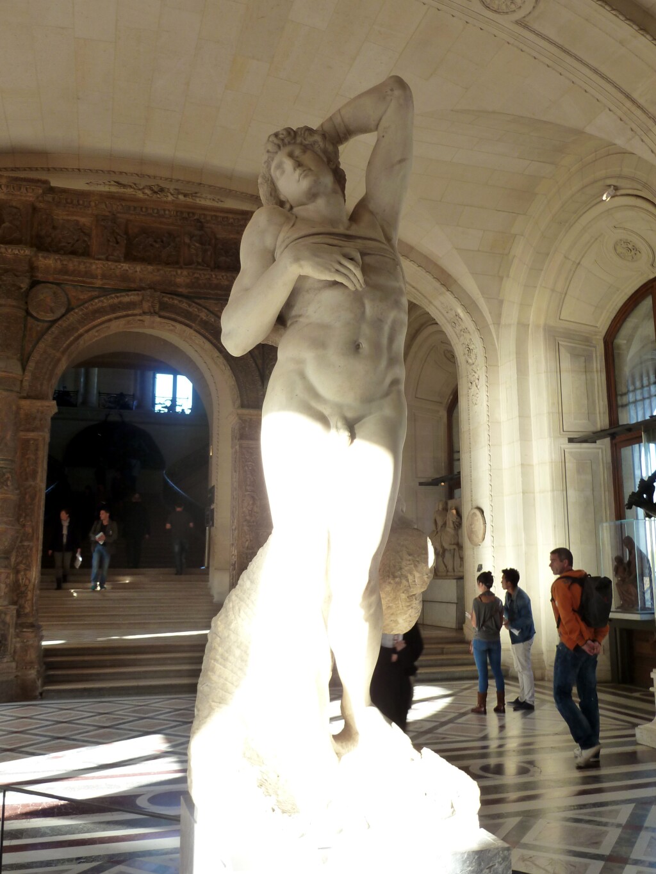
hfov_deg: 46.8
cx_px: 328
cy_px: 437
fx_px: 758
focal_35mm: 30
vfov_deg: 60.0
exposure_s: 1/40
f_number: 3.4
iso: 125
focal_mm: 5
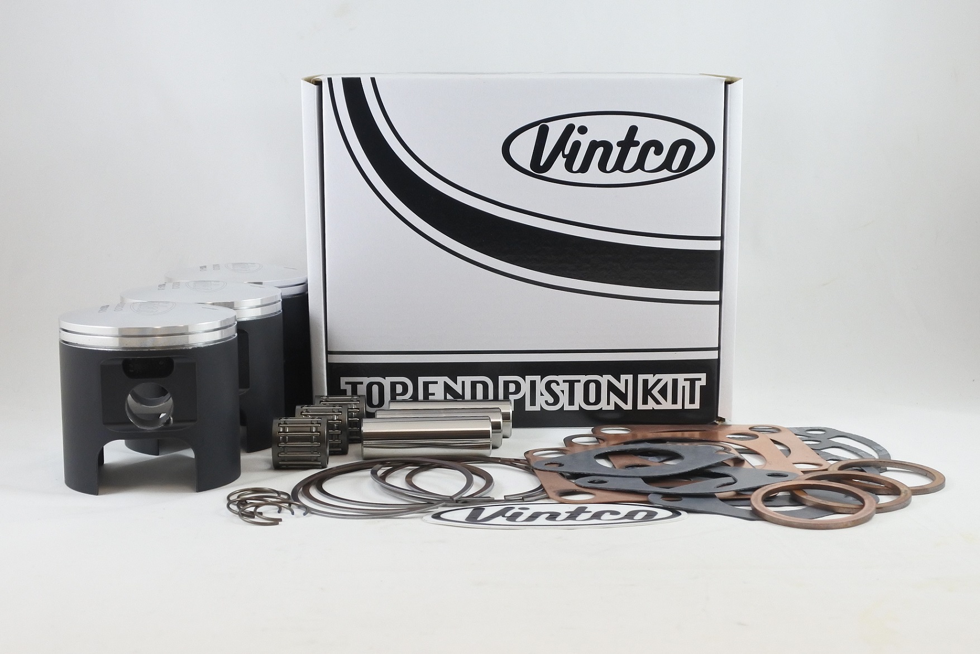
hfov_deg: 47.4
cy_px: 327
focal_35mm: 41
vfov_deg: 32.6
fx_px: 1116
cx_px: 490
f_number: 4.2
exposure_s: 1/125
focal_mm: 15.3
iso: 500
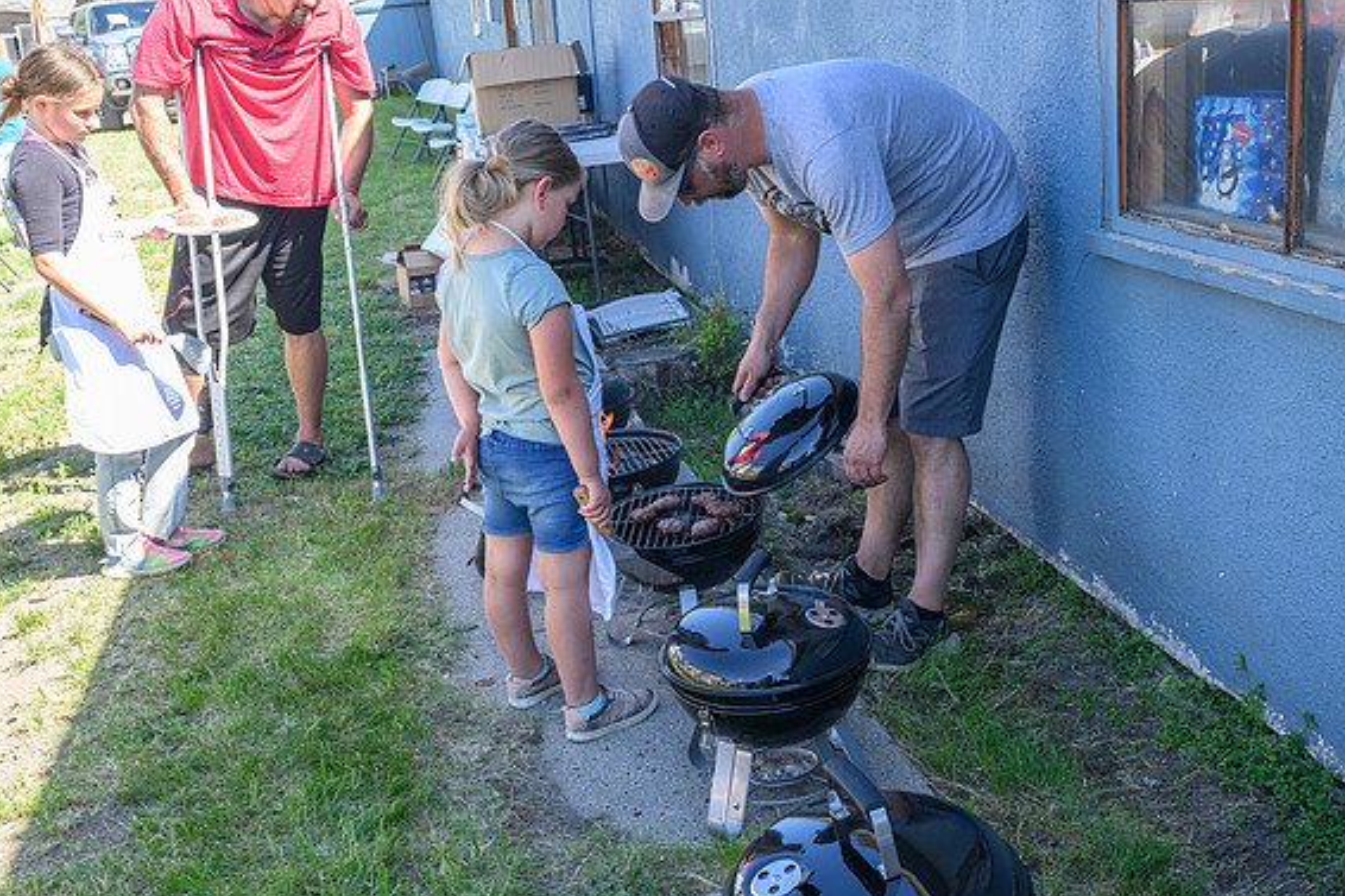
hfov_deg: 47.4
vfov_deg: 32.6
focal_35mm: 41
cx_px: 675
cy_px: 455
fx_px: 1531
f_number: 10
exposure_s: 1/60
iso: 400
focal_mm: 40
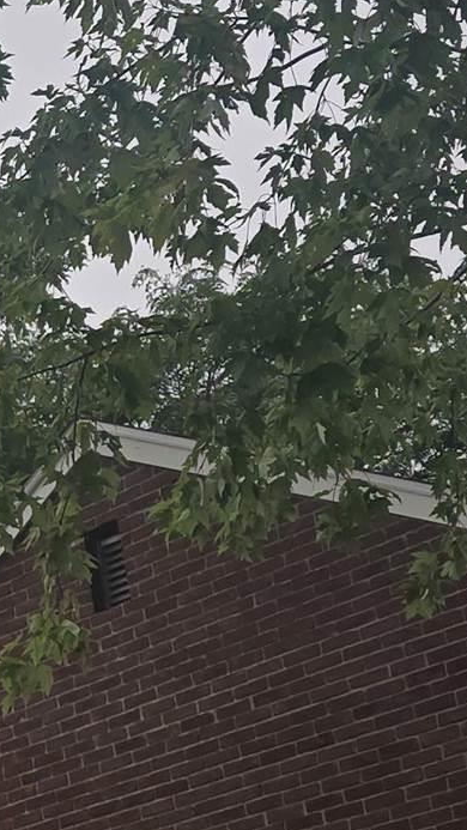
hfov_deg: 8.5
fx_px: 2443
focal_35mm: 111
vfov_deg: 18.9
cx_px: -1067
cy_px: 790
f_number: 1.7
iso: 12
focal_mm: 6.3
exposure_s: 1/1163
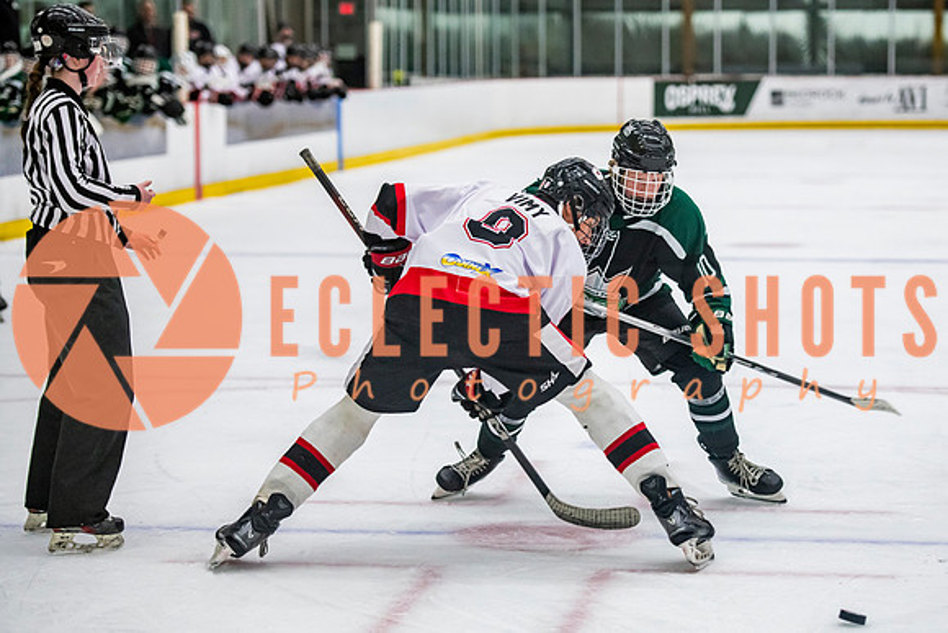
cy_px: 316
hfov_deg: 17.4
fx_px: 3088
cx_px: 567
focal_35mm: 117
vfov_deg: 11.7
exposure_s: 1/640
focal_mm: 98
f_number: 3.2
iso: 3200
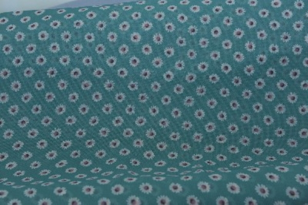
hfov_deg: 38.2
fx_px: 445
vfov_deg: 25.9
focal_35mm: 52
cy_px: 102
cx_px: 154
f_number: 6.3
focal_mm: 52
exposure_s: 1/60
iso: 800
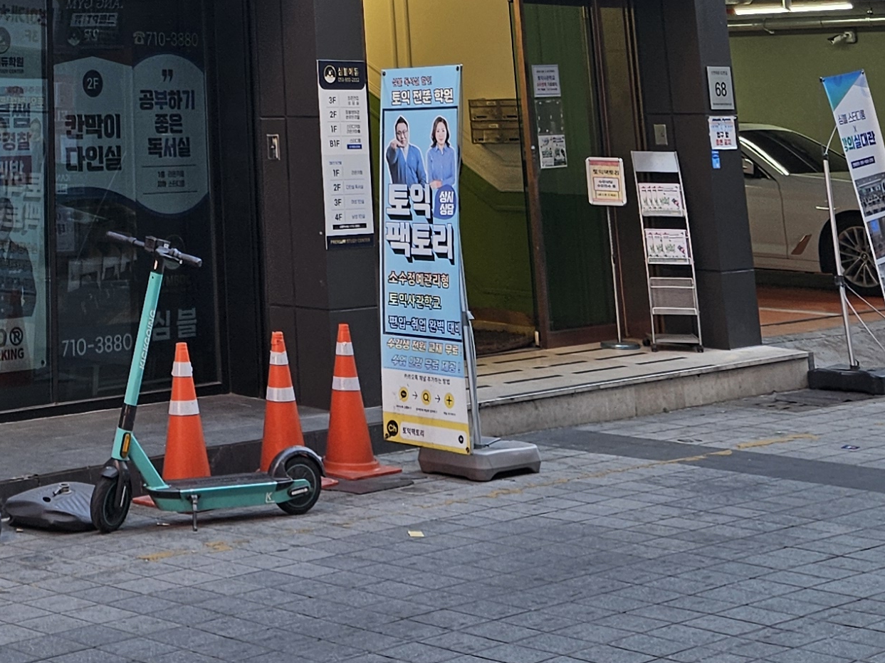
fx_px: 1892
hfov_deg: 25.1
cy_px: -381
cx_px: 8
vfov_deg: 17.5
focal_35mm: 74
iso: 25
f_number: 1.8
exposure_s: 1/120
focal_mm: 5.4
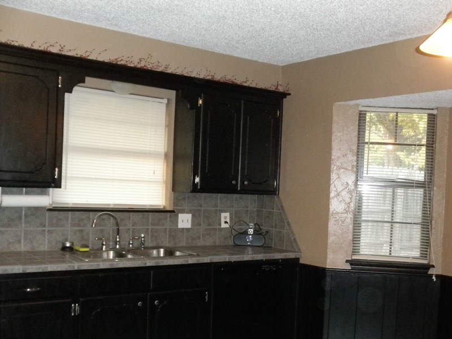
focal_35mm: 45
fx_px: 588
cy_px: 202
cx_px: 290
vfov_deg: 32.1
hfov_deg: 41.7
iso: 640
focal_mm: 6.1
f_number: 3.2
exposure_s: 1/60
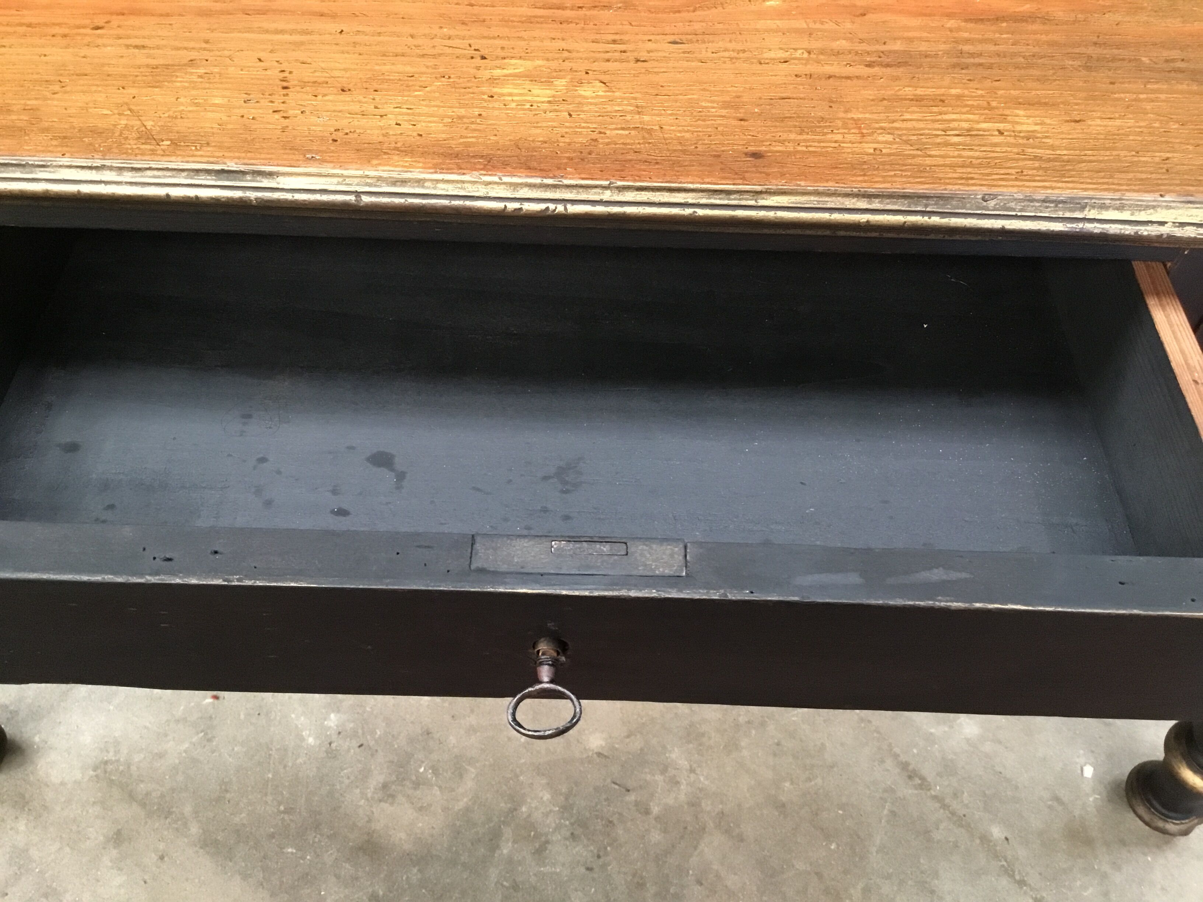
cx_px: 602
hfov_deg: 58.4
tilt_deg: -51.6
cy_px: 451
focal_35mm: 31
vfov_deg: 45.4
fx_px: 1077
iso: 200
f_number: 2.4
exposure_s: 1/25
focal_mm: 3.3
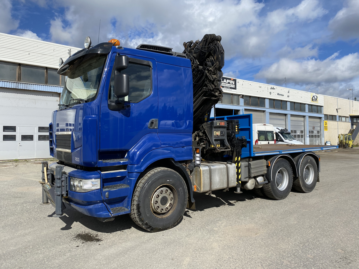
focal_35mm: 26
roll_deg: +0.4
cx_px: 180
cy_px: 134
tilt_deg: +0.0
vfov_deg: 53.1
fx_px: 270
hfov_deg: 67.3
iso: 32
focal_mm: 4.25
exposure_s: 1/4115
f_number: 1.8
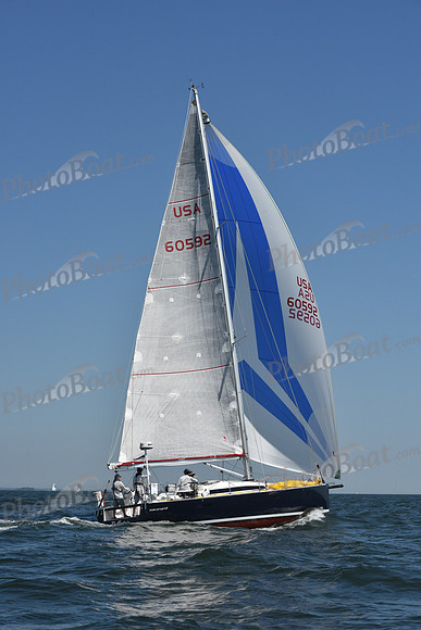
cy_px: 315
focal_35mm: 70
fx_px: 1227
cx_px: 210
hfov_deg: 19.5
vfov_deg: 28.8
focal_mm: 70
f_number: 10
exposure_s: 1/1250
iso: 250
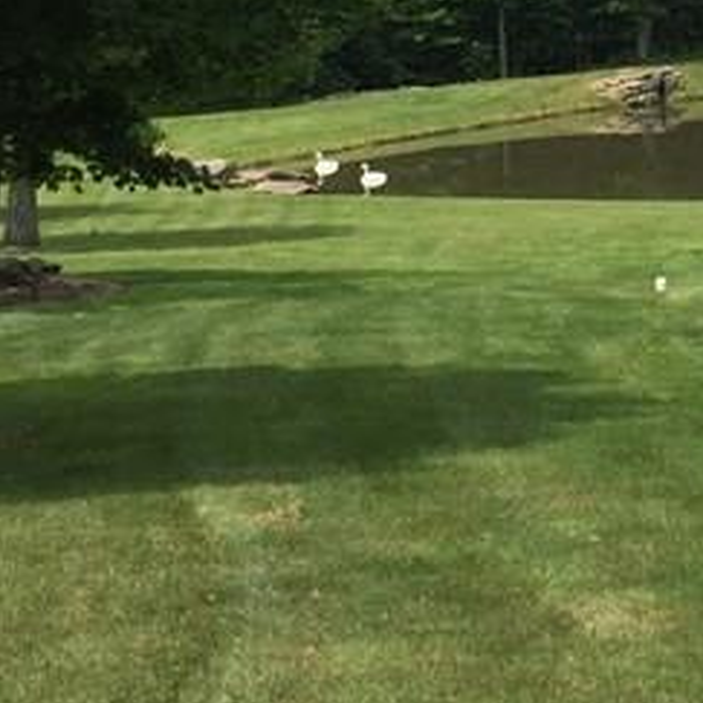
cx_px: 735
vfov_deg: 15.7
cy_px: -61
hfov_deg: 15.8
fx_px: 2481
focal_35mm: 108
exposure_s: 1/3968
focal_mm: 4.15
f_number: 2.2
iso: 32
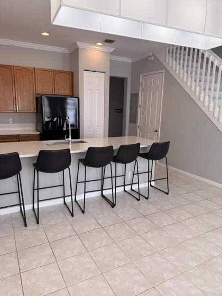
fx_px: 205
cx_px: 111
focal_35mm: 24
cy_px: 148
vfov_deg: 71.6
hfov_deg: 56.8
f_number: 1.78
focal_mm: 6.76
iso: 100
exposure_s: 1/326
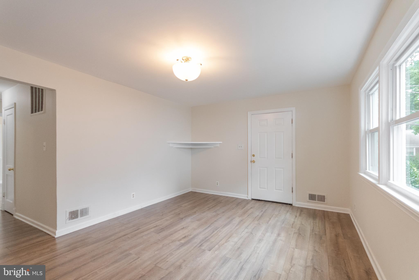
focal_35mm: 15
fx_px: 175
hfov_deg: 100.4
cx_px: 210
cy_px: 140
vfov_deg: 77.3
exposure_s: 1/160
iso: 1250
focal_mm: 10
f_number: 4
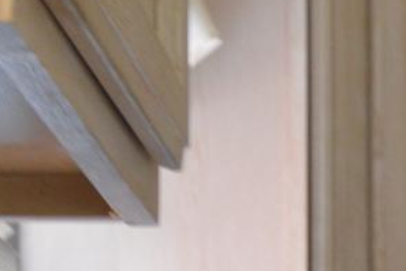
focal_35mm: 186
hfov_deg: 10.8
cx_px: 559
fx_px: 2098
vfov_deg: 6.9
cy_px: 697
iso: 720
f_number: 3.5
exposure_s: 1/60
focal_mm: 18
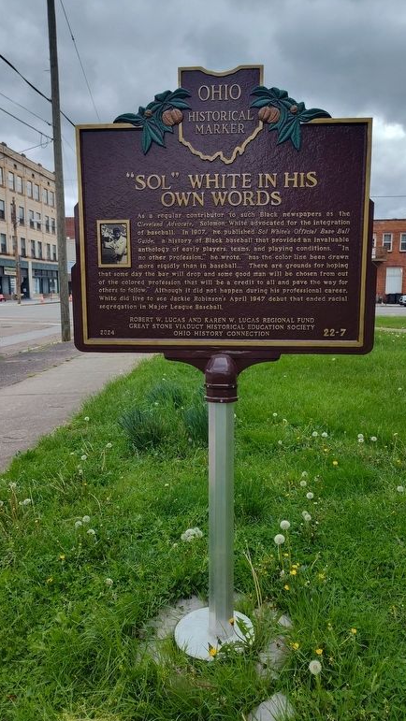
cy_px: 351
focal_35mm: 26
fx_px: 497
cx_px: 218
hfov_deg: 44.4
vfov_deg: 71.9
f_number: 1.8
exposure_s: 1/810
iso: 100
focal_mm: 5.56
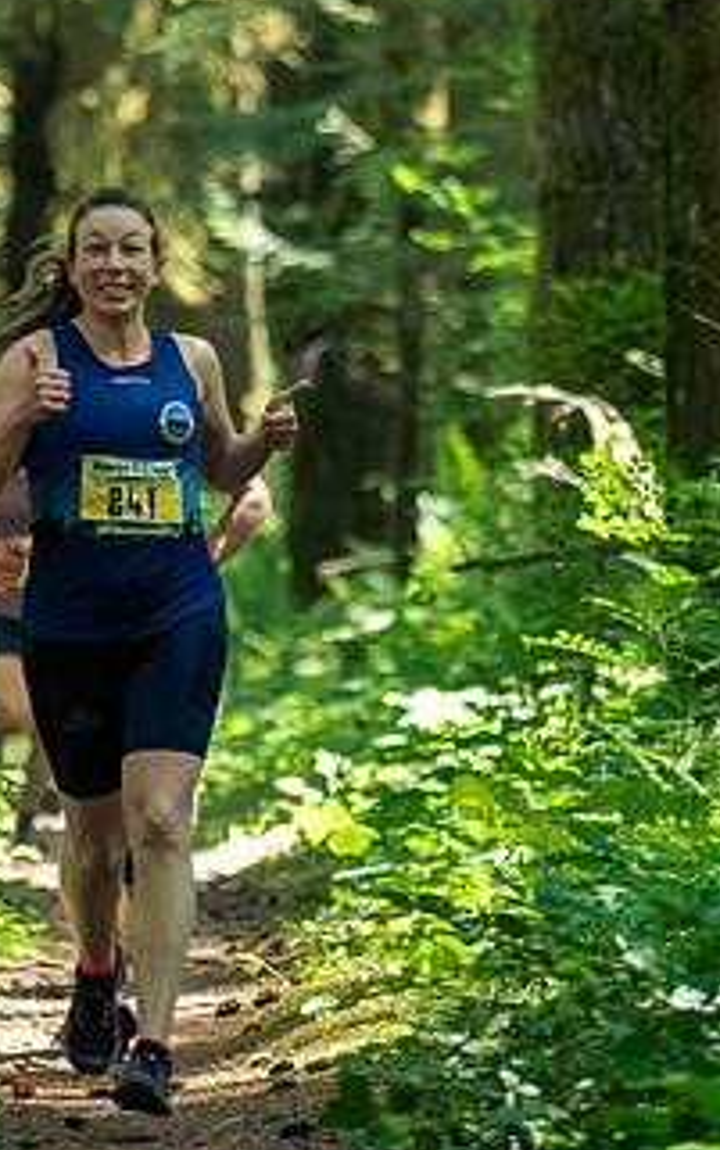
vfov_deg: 3.7
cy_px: 382
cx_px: 158
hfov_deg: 2.3
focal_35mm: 574
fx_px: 17997
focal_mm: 150
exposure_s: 1/1000
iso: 5000
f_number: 2.8
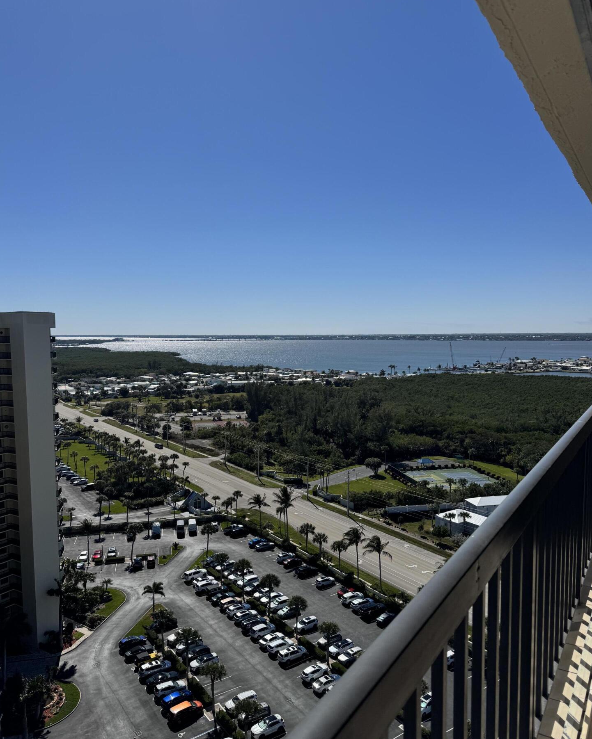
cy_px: 380
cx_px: 295
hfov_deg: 54.9
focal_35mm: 26
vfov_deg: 66.0
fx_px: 569
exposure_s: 1/10417
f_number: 1.78
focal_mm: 6.76
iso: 80
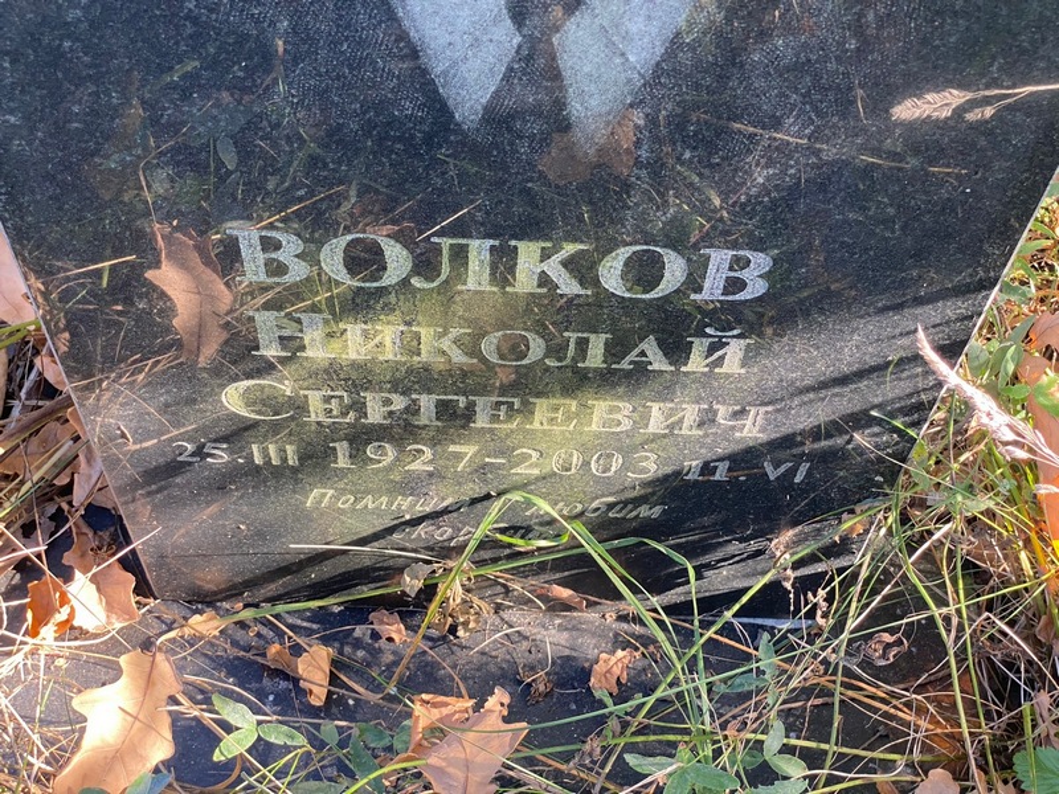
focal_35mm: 52
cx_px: 530
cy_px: 397
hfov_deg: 36.8
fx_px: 1591
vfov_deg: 28.0
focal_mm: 6
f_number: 2
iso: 100
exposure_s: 1/121
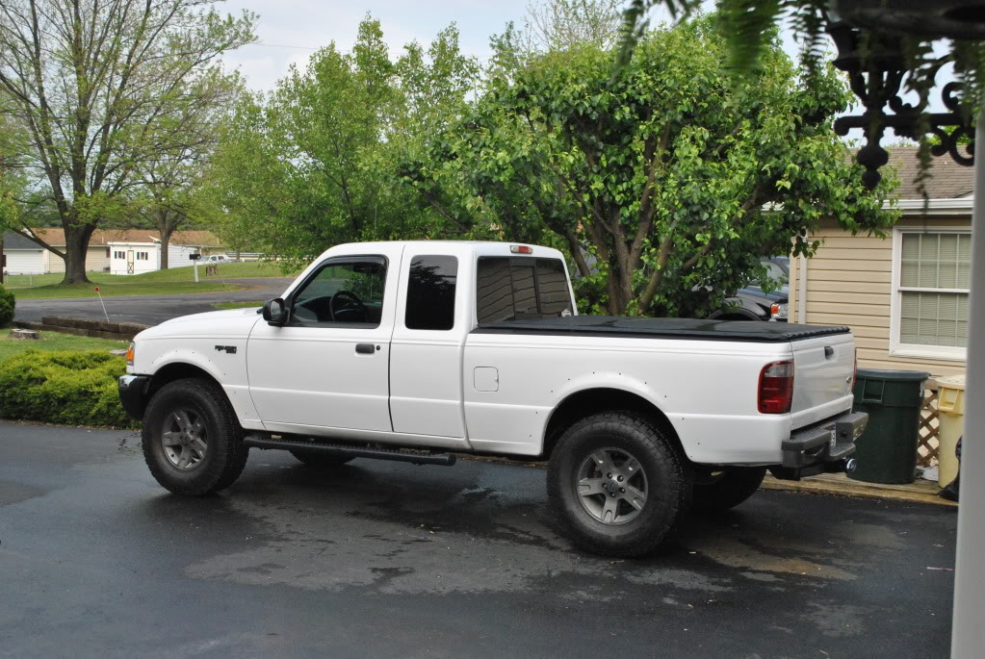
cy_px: 330
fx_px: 1192
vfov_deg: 30.9
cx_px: 492
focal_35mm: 44
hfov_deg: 44.9
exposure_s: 1/1000
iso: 800
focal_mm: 29
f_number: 9
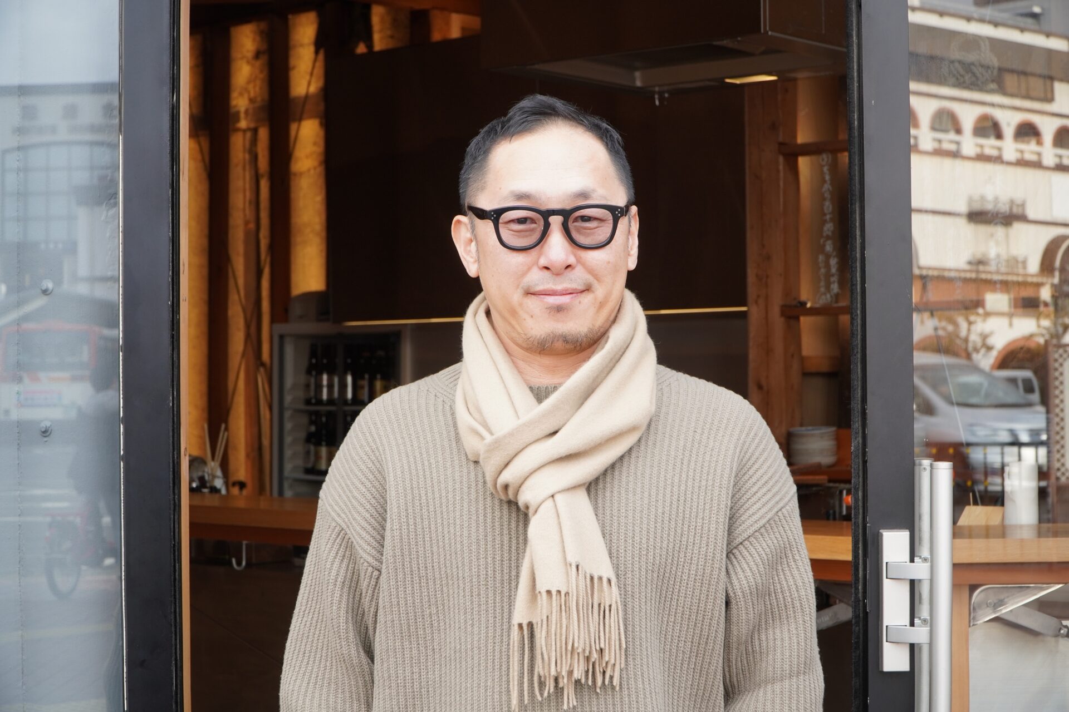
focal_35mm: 60
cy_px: 356
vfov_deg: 22.6
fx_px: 1782
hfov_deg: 33.4
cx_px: 534
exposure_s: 1/80
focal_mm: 40
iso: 320
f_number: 6.3
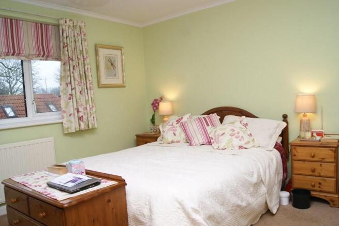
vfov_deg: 48.0
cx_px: 170
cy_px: 113
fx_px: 254
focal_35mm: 27
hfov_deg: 67.4
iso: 400
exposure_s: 1/60
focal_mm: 18
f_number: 5.6
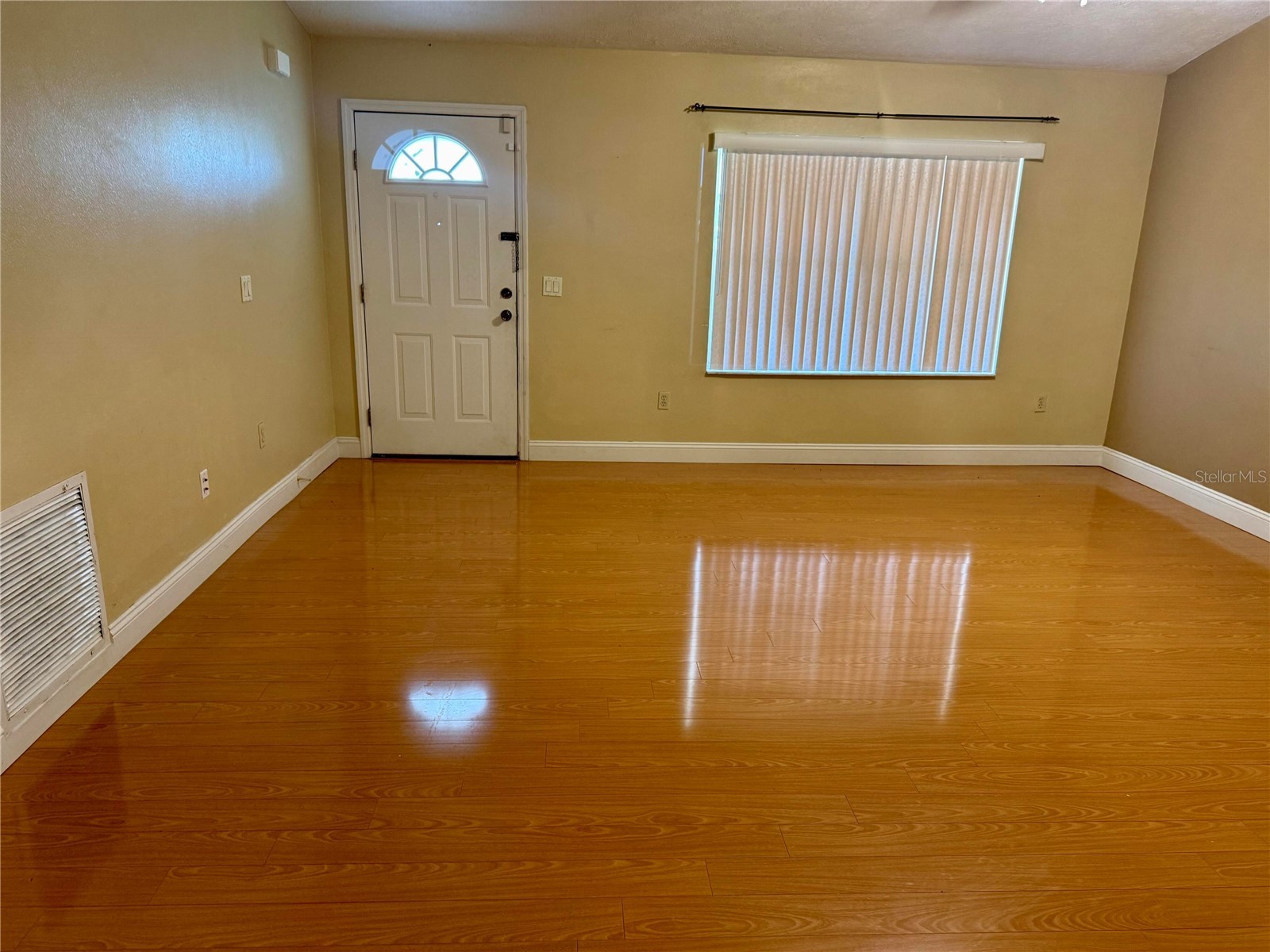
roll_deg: -1.3
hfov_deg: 71.6
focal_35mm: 24
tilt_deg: -14.2
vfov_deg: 56.8
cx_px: 635
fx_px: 881
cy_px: 476
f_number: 1.78
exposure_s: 1/60
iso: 200
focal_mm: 6.76
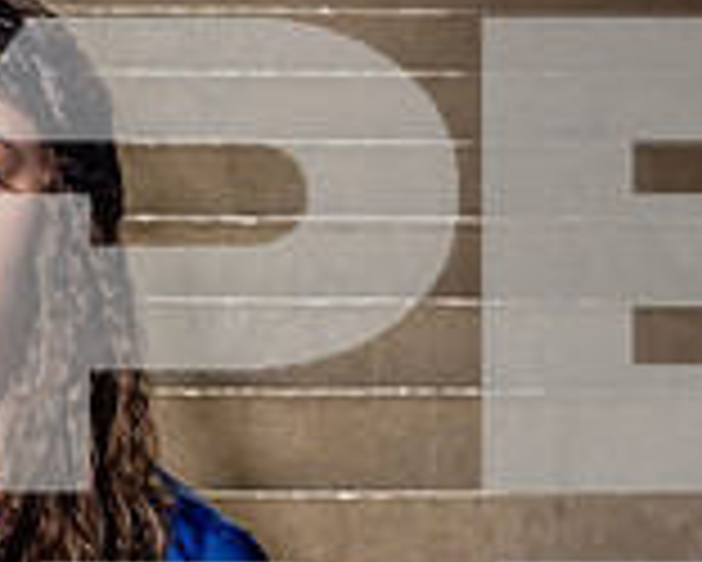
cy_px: 803
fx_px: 4283
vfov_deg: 7.4
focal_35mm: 206
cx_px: -130
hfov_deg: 9.3
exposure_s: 1/125
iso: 100
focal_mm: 59
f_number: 8
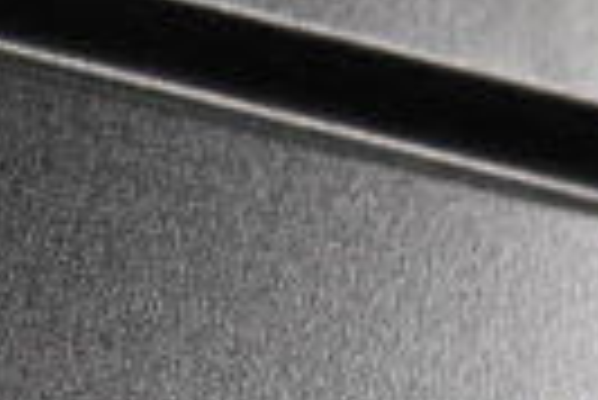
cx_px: 22
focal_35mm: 378
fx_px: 6291
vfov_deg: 3.6
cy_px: 874
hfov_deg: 5.4
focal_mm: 55
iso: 2800
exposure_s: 1/100
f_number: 5.6
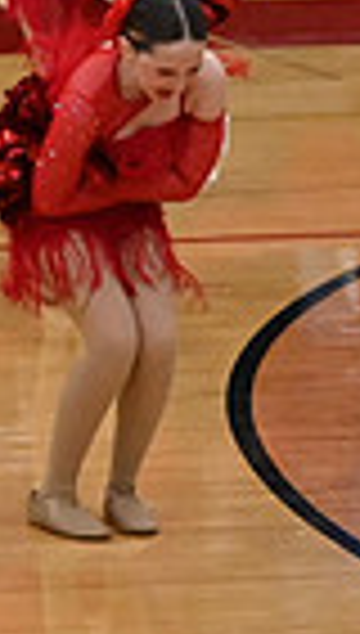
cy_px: 164
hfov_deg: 2.0
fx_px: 10284
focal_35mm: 610
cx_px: -909
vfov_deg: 3.5
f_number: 4
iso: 6400
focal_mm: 95
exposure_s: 1/400
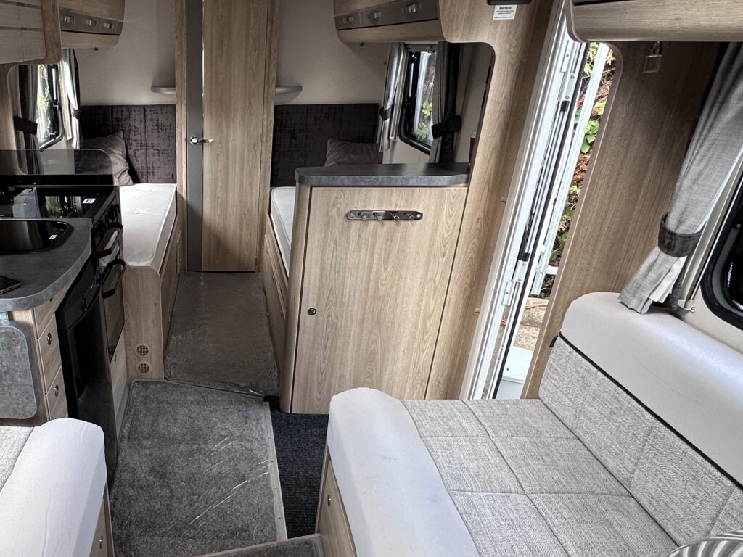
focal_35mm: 28
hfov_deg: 59.6
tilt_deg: -26.7
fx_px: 601
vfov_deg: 49.3
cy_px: 346
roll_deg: +1.1
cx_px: 174
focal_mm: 2.22
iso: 100
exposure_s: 1/99
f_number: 2.2
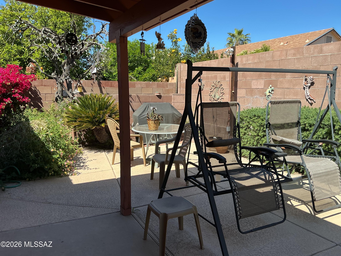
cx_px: 170
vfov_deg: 48.2
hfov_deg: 61.7
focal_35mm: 29
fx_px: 286
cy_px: 128
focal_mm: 3
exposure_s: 1/1015
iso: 25
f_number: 1.8
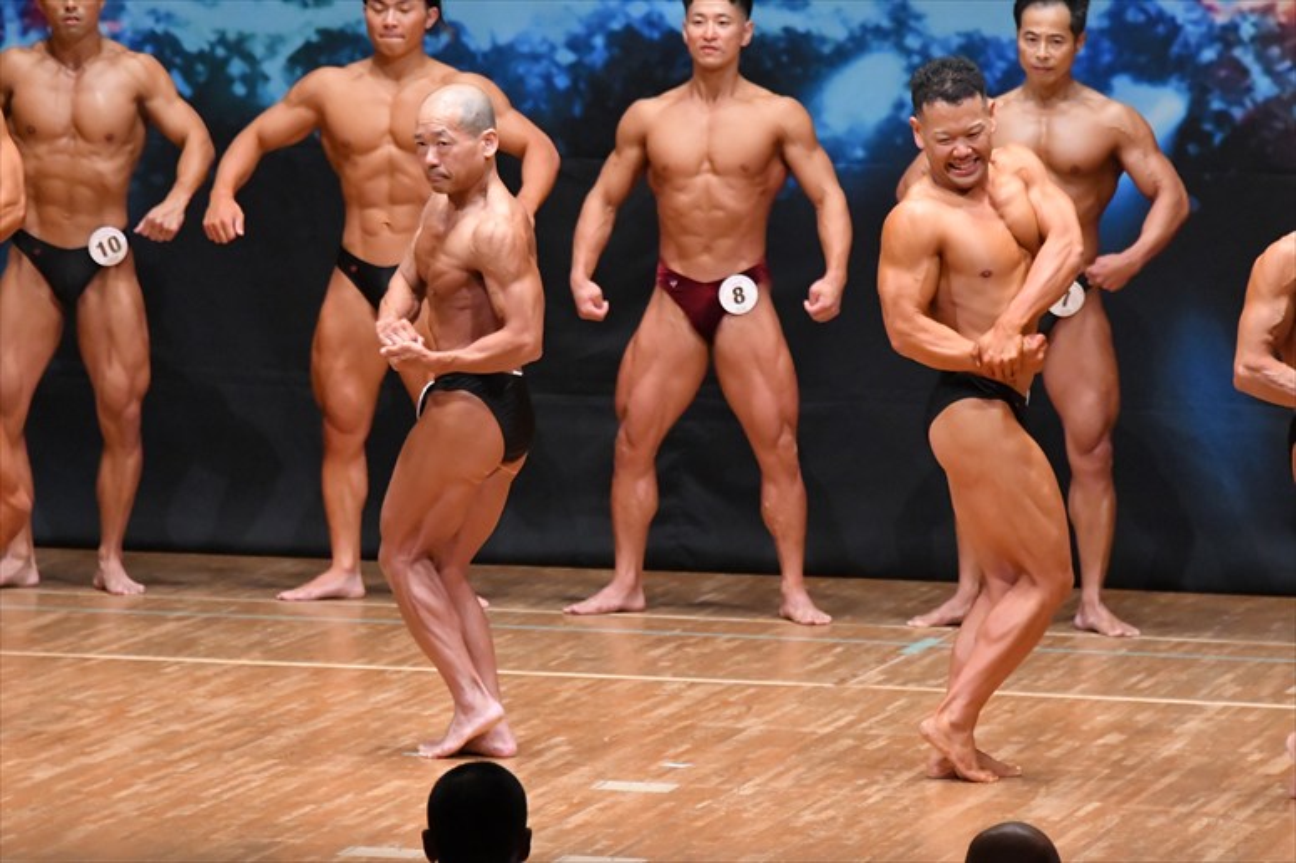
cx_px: 648
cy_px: 432
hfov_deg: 7.2
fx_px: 10255
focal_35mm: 285
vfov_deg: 4.8
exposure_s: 1/400
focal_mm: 190
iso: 8000
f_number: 5.6
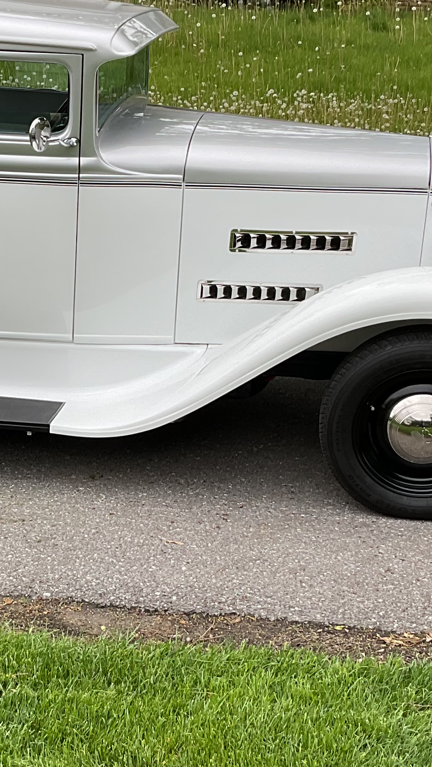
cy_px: 448
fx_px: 1384
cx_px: 88
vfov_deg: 30.9
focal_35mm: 68
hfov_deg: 17.6
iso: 25
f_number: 1.8
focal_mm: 3
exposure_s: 1/120
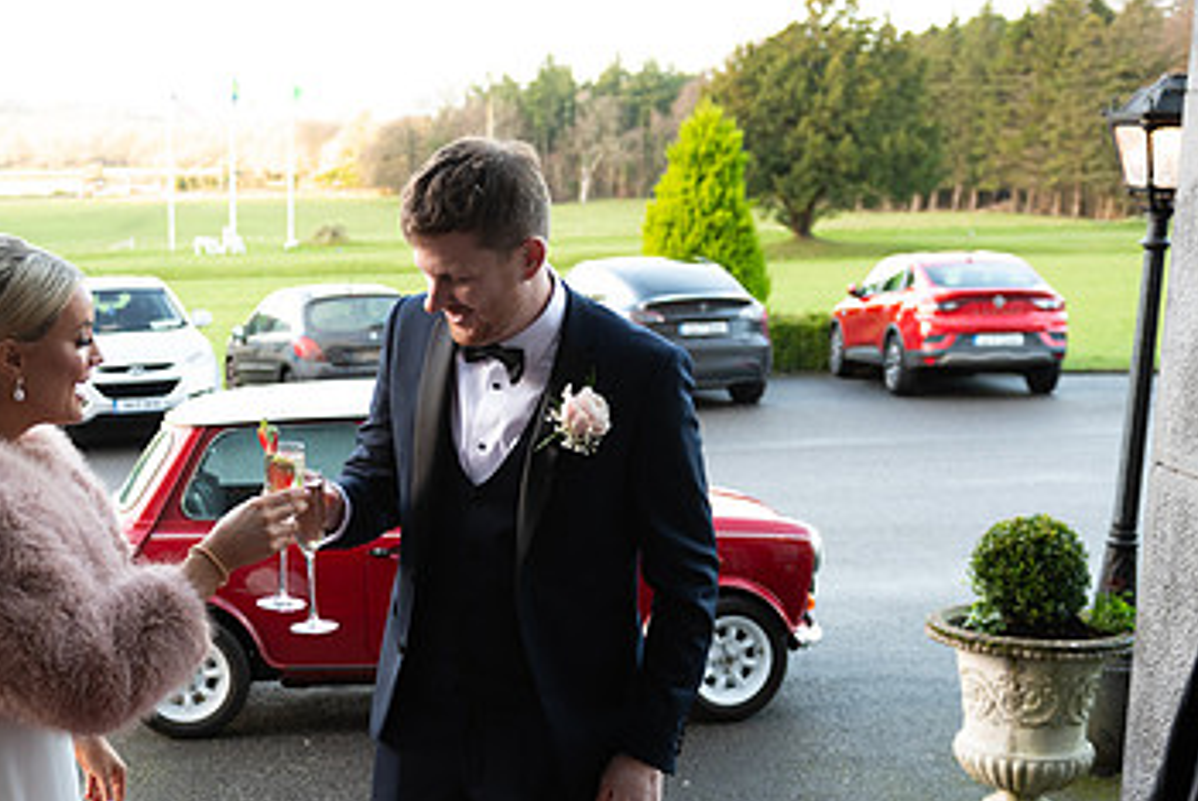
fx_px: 1765
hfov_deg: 36.9
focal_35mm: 53
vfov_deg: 25.4
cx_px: 356
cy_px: 570
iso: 640
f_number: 3.5
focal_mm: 32
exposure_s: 1/160
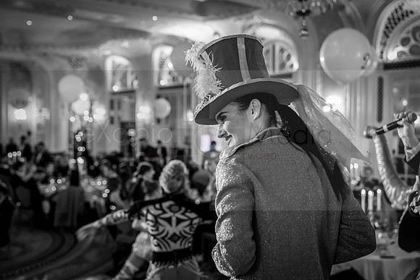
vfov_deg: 31.2
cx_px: 210
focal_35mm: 43
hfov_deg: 45.4
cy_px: 140
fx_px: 502
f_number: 2.8
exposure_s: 1/100
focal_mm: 43
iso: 3200
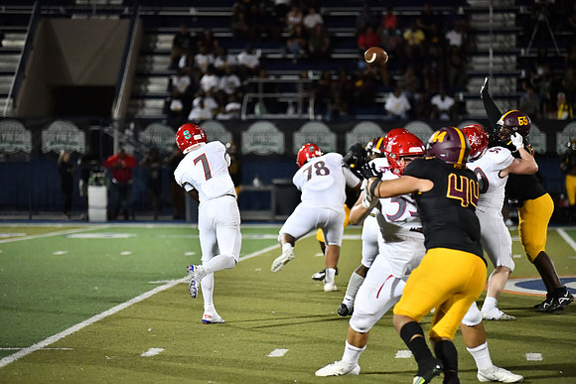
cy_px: 192
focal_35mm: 150
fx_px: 2400
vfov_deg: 9.2
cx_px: 288
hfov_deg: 13.7
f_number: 2.8
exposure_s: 1/3200
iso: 10000
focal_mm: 150
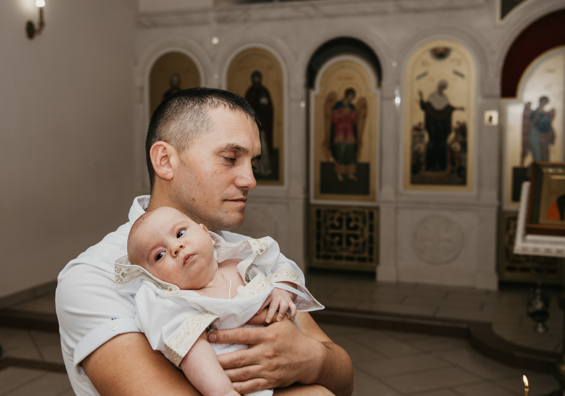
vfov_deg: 27.9
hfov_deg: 38.9
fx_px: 797
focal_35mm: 50
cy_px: 189
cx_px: 230
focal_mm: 38
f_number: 4
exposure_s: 1/160
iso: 160
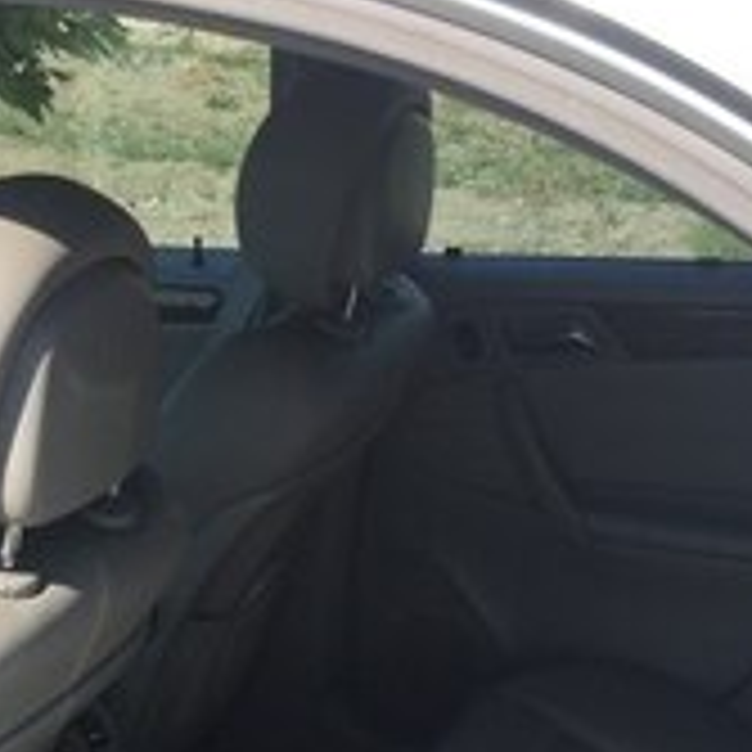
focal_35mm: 76
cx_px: 279
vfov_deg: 20.3
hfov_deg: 22.7
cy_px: 1054
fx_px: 1868
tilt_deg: -34.6
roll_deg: -0.8
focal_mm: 4.15
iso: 32
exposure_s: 1/1464
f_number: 2.2
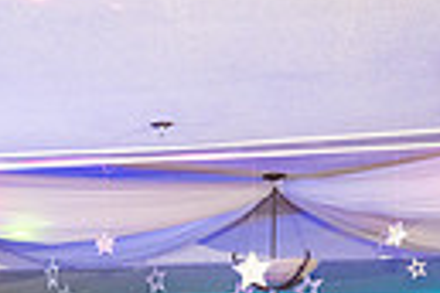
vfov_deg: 12.0
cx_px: -31
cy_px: 468
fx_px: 1320
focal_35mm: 108
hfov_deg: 18.3
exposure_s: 1/200
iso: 1250
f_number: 3.2
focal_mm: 24
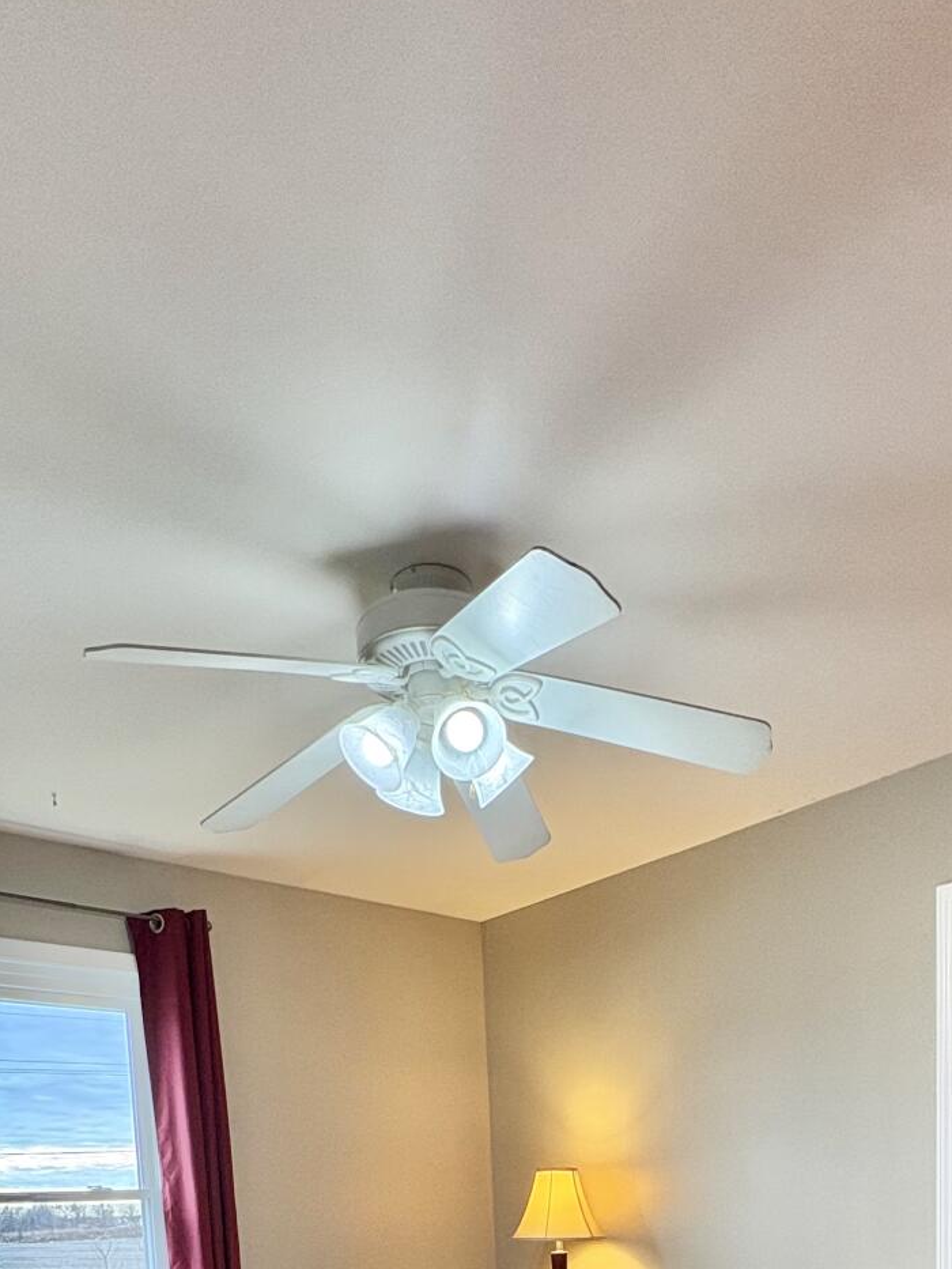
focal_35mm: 30
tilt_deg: -5.7
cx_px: 560
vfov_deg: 47.4
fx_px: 1100
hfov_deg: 46.6
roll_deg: +2.0
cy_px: 1323
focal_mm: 2.22
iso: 250
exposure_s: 1/120
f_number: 2.2
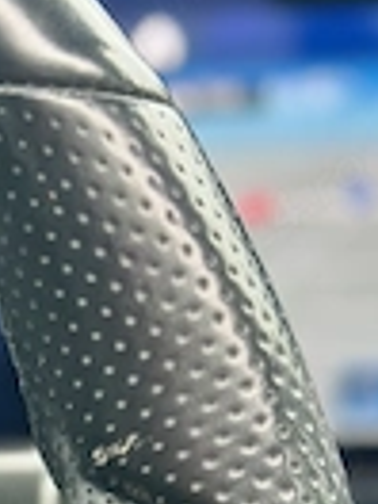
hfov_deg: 9.9
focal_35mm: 146
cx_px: -160
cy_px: 599
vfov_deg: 13.2
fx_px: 2126
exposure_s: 1/165
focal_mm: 6.86
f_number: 1.78
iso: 125
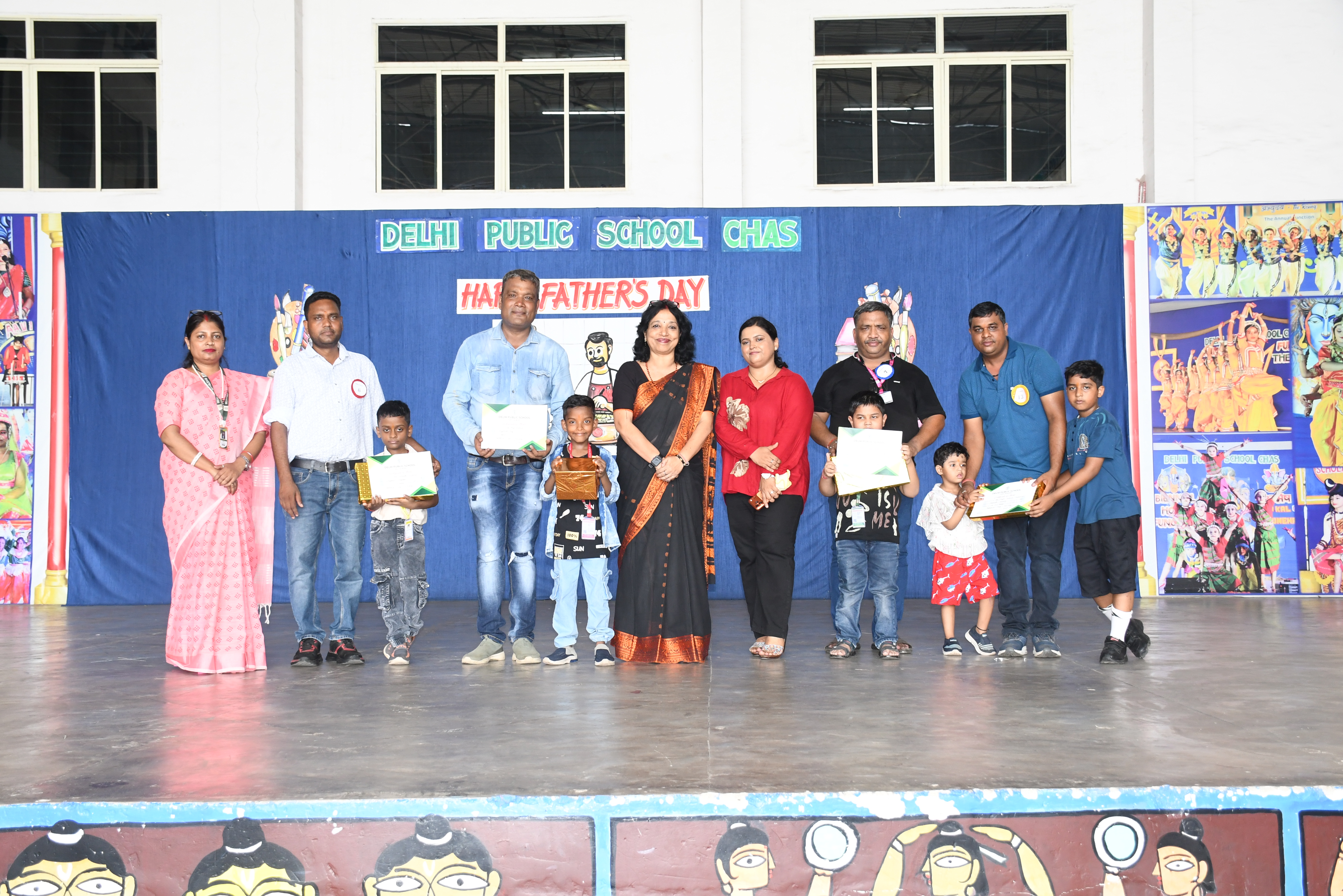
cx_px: 672
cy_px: 448
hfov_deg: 49.6
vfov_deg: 34.2
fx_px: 1455
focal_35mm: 39
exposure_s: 1/200
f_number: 5
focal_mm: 26
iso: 800
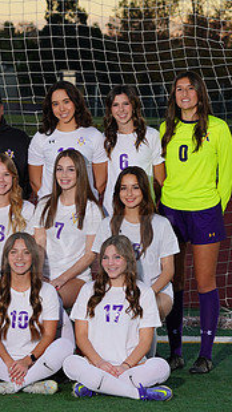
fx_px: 2147
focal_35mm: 196
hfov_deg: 6.1
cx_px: -85
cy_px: 233
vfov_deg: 11.0
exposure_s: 1/200
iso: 320
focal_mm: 100
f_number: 7.1
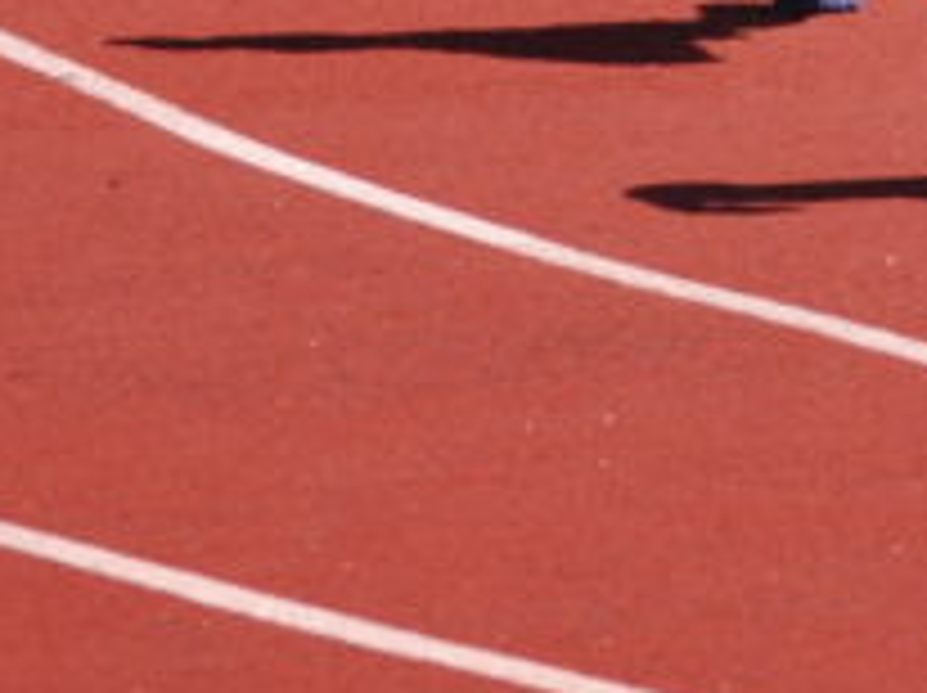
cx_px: 2002
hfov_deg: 2.8
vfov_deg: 2.1
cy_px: -596
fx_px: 18858
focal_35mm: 705
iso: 400
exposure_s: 1/1000
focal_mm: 98
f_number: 8
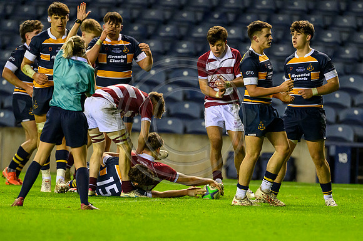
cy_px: 192
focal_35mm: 637
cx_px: 219
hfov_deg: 3.2
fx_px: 6424
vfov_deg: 2.2
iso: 8000
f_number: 3.2
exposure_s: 1/1600
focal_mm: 400
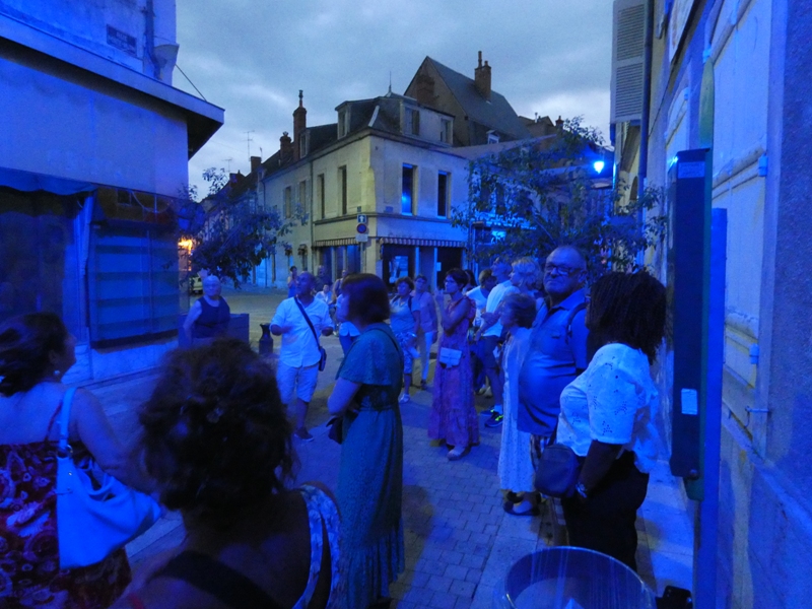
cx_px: 406
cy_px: 304
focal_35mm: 20
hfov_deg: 81.7
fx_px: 469
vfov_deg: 66.0
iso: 1600
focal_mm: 3.6
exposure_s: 1/10
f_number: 2.8
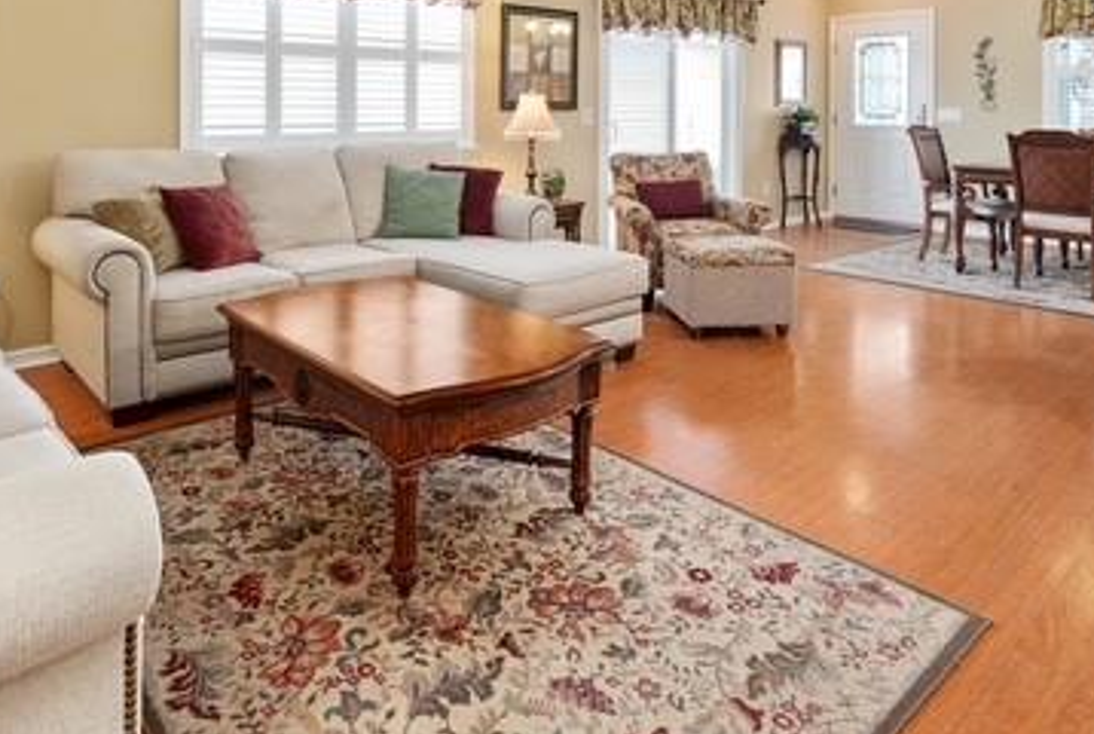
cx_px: 504
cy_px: 147
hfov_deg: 71.3
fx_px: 761
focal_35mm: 25
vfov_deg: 48.5
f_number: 7.1
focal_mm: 14
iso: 400
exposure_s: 1/1.25
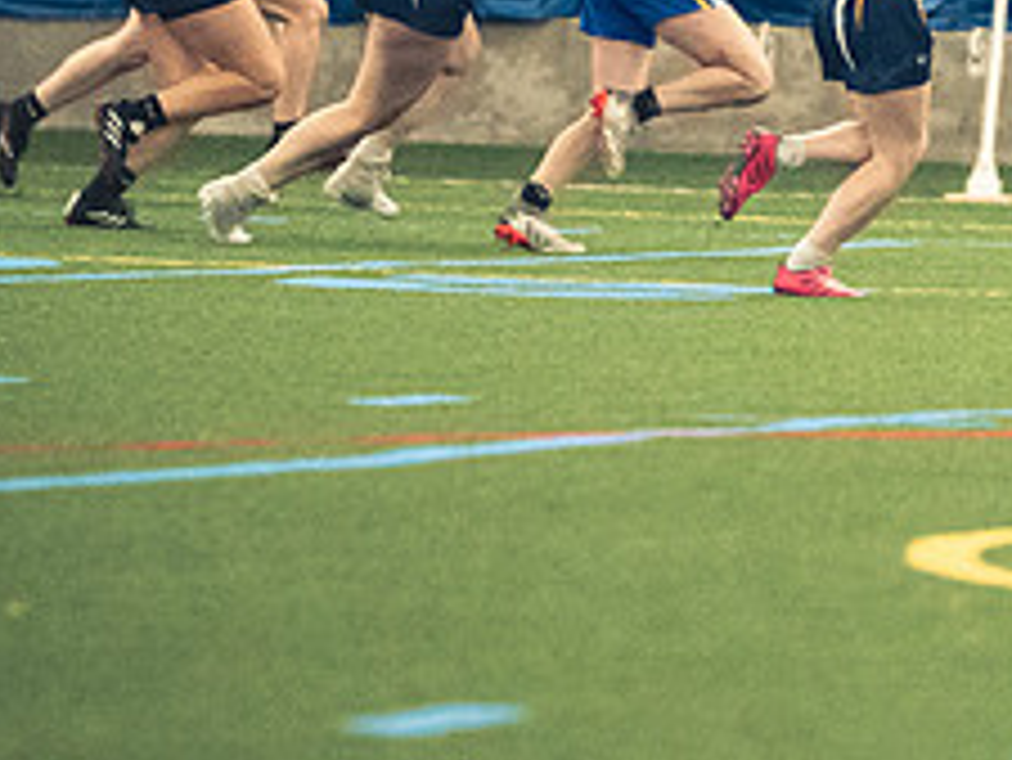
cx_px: 1102
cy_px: 121
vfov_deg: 2.0
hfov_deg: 2.7
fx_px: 21704
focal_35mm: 742
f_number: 2.8
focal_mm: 200
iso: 12800
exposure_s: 1/500
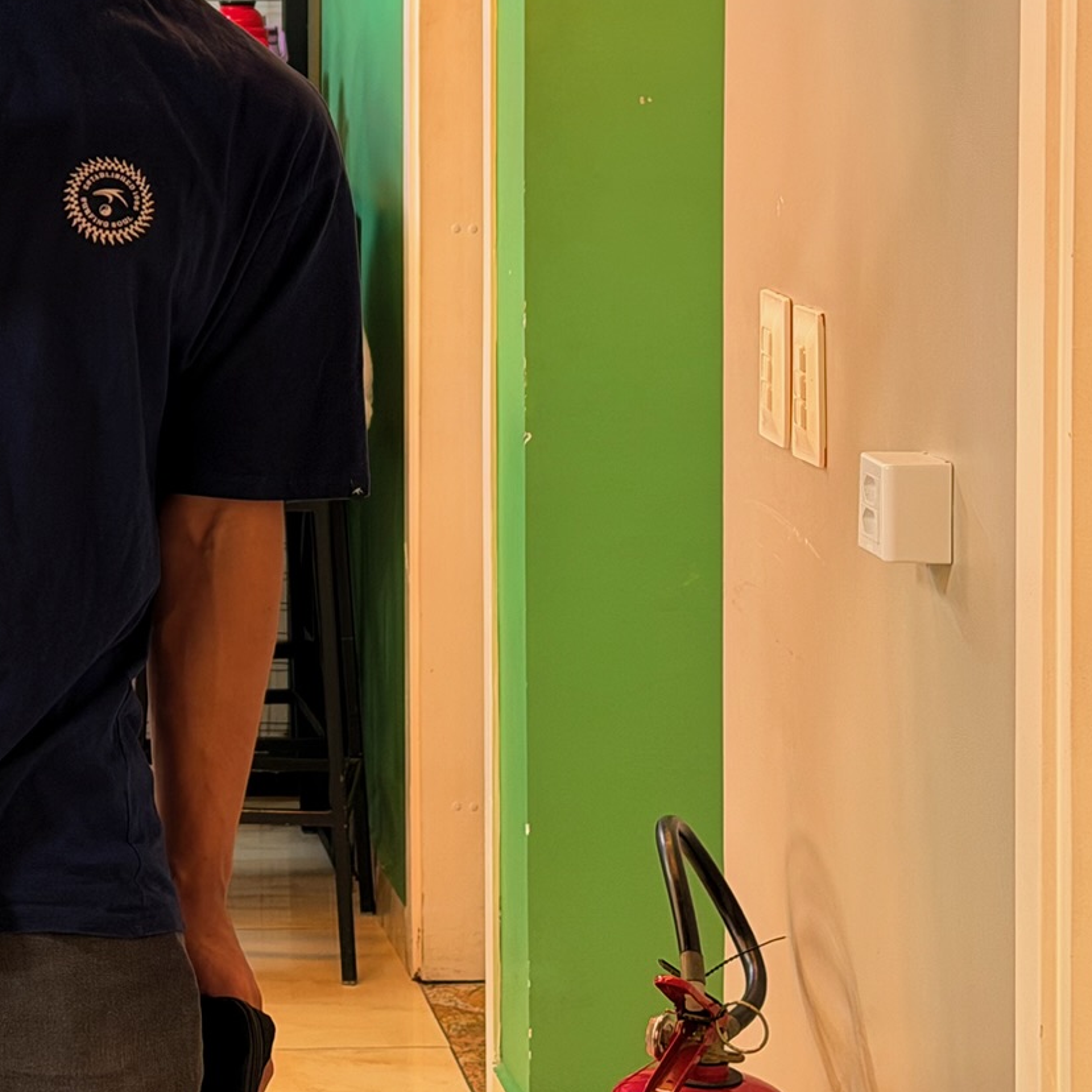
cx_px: -9
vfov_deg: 16.4
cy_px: 115
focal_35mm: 105
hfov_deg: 16.2
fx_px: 3747
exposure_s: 1/60
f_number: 1.78
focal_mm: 6.76
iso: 200
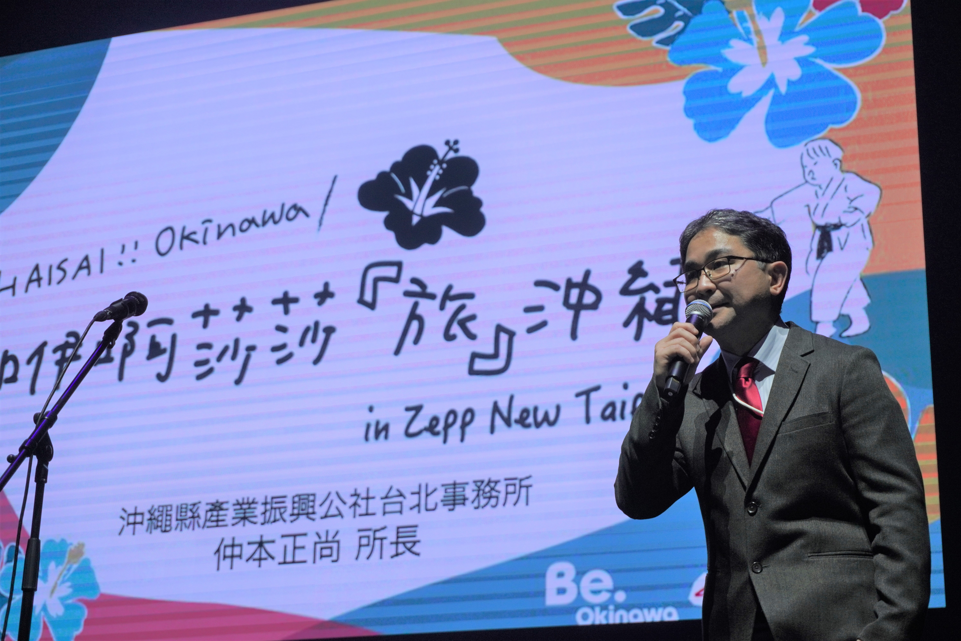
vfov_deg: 18.2
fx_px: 2002
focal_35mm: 75
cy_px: 320
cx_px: 480
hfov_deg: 27.0
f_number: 5.6
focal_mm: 50
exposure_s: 1/160
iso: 320
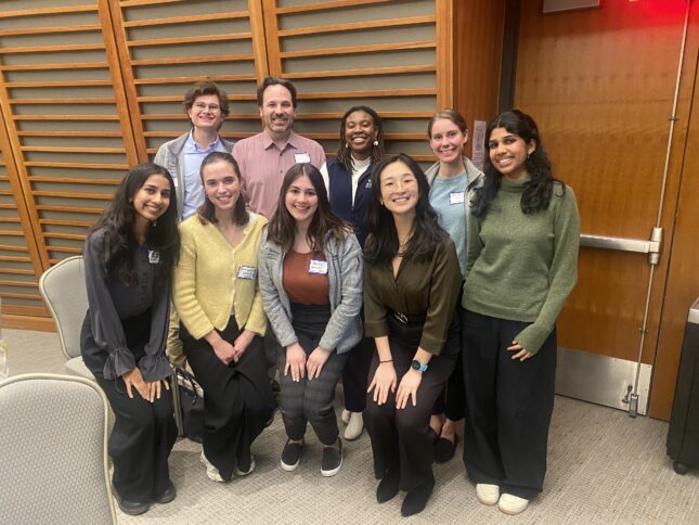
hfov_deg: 67.3
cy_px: 262
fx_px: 525
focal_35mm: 26
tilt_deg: -11.8
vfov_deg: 53.1
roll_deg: -0.7
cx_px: 350
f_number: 1.8
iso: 500
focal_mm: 4.25
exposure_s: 1/40
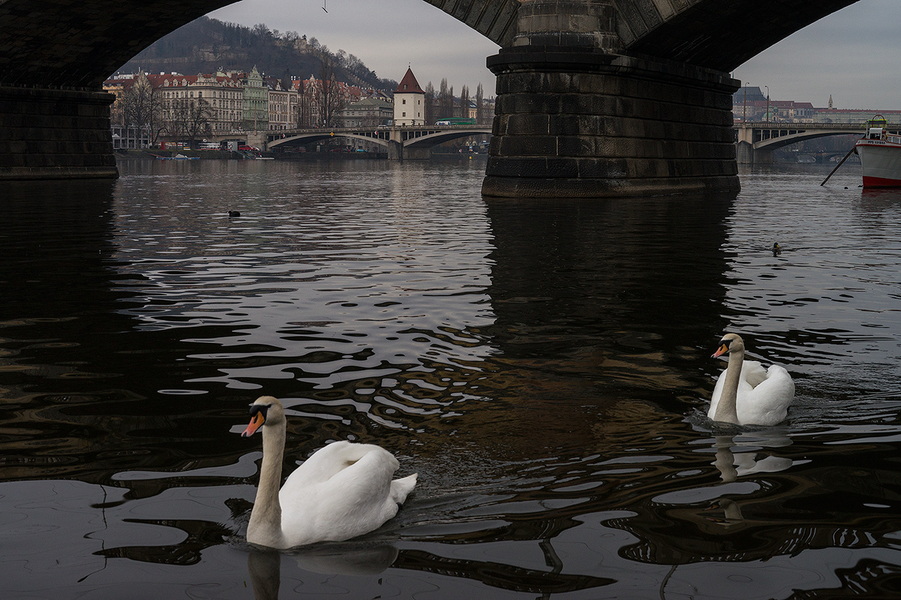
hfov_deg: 39.6
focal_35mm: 50
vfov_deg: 27.0
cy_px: 300
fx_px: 1251
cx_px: 450
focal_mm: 50
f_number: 13
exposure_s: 1/250
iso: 320
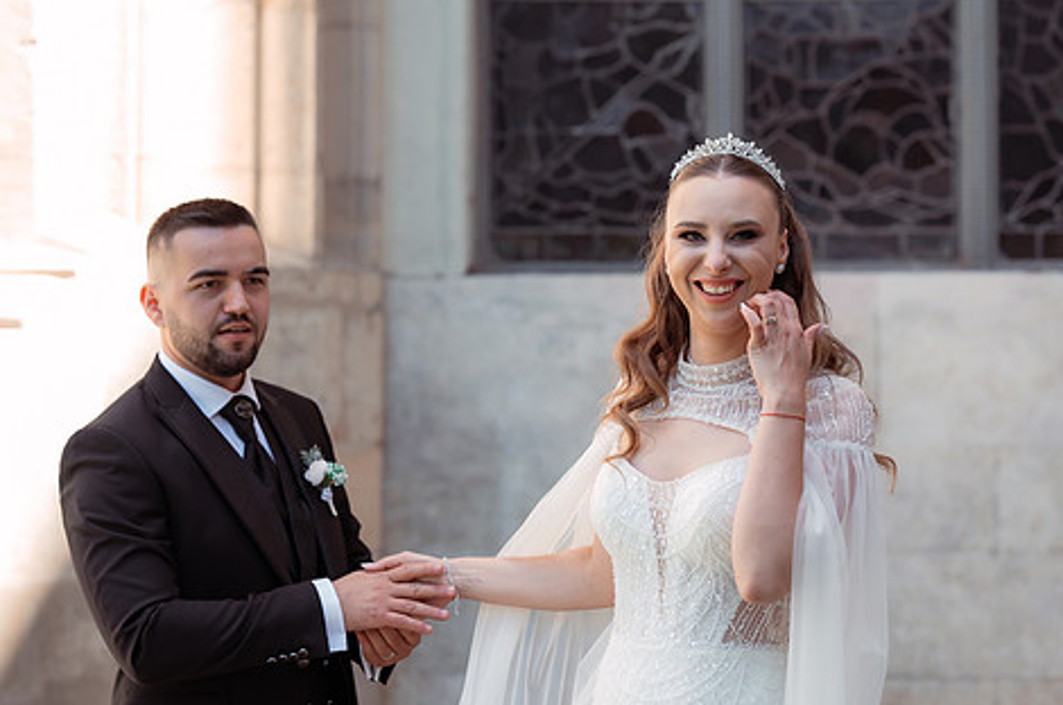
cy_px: 386
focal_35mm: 105
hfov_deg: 19.5
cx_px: 584
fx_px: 3096
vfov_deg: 13.0
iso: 200
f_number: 3.5
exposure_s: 1/320
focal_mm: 85
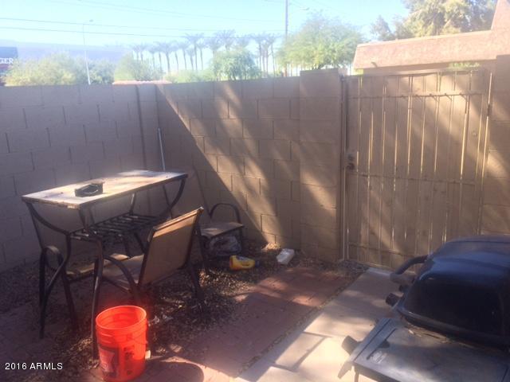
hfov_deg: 61.7
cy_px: 191
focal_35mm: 29
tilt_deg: -13.9
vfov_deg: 48.2
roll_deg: +2.9
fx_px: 427
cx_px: 255
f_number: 2.2
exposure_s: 1/471
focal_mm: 4.15
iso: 32
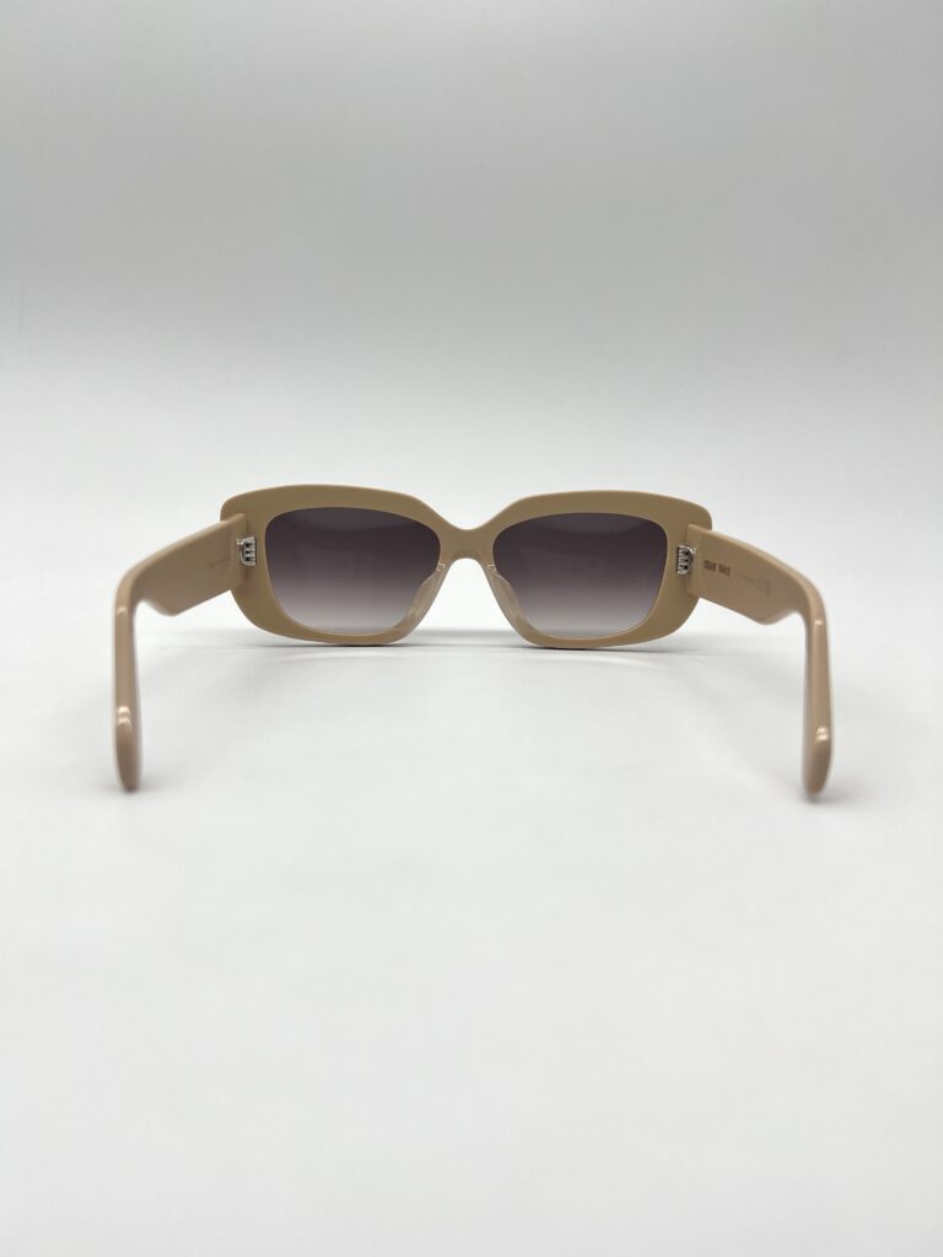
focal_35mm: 26
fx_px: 944
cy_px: 628
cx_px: 472
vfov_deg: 67.3
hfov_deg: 53.1
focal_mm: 5.7
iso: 50
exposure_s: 1/401
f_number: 1.5
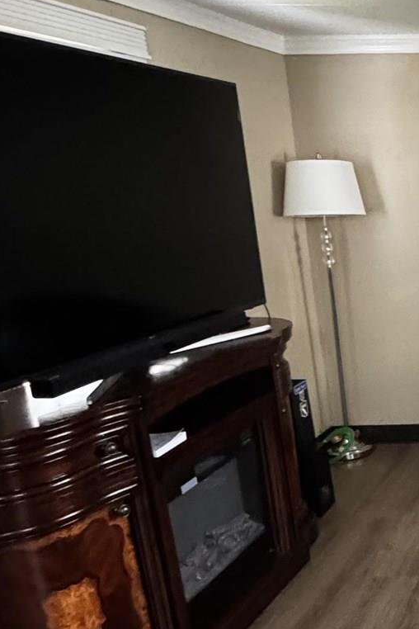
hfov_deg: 23.6
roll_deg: +0.6
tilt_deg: -13.8
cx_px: 644
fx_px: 768
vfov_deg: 44.3
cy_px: 379
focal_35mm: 44
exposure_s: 1/40
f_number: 2.2
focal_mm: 2.22
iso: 1000
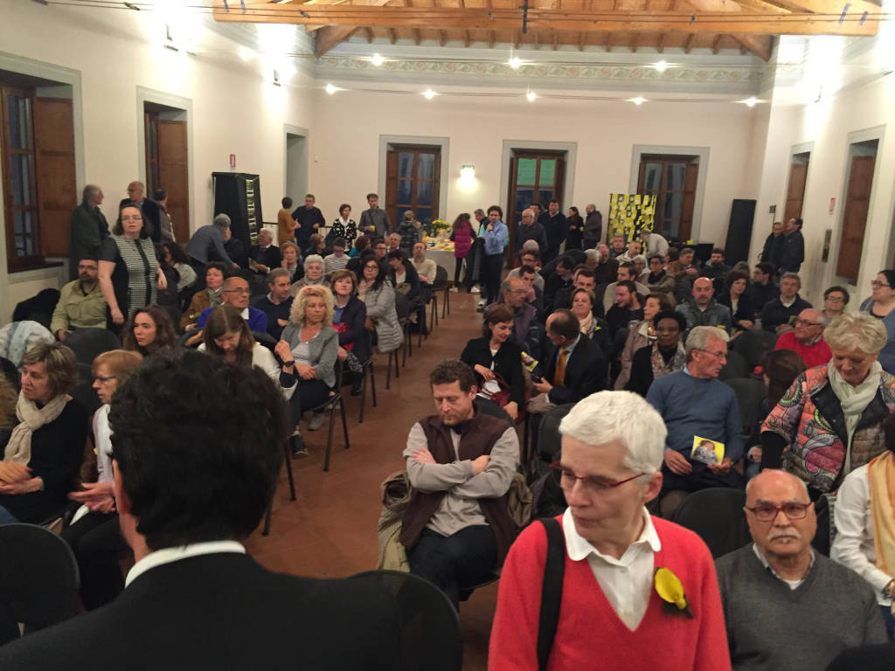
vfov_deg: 48.2
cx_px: 448
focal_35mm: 29
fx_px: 750
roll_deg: -3.0
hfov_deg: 61.7
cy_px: 336
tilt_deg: -9.6
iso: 250
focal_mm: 4.15
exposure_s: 1/20
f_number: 2.2
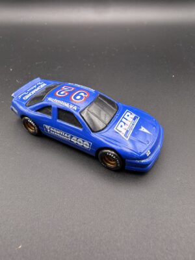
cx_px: 98
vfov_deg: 69.4
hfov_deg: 54.9
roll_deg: -0.6
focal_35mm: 25
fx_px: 188
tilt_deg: -35.4
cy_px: 130
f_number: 2.2
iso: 250
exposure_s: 1/60
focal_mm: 2.22
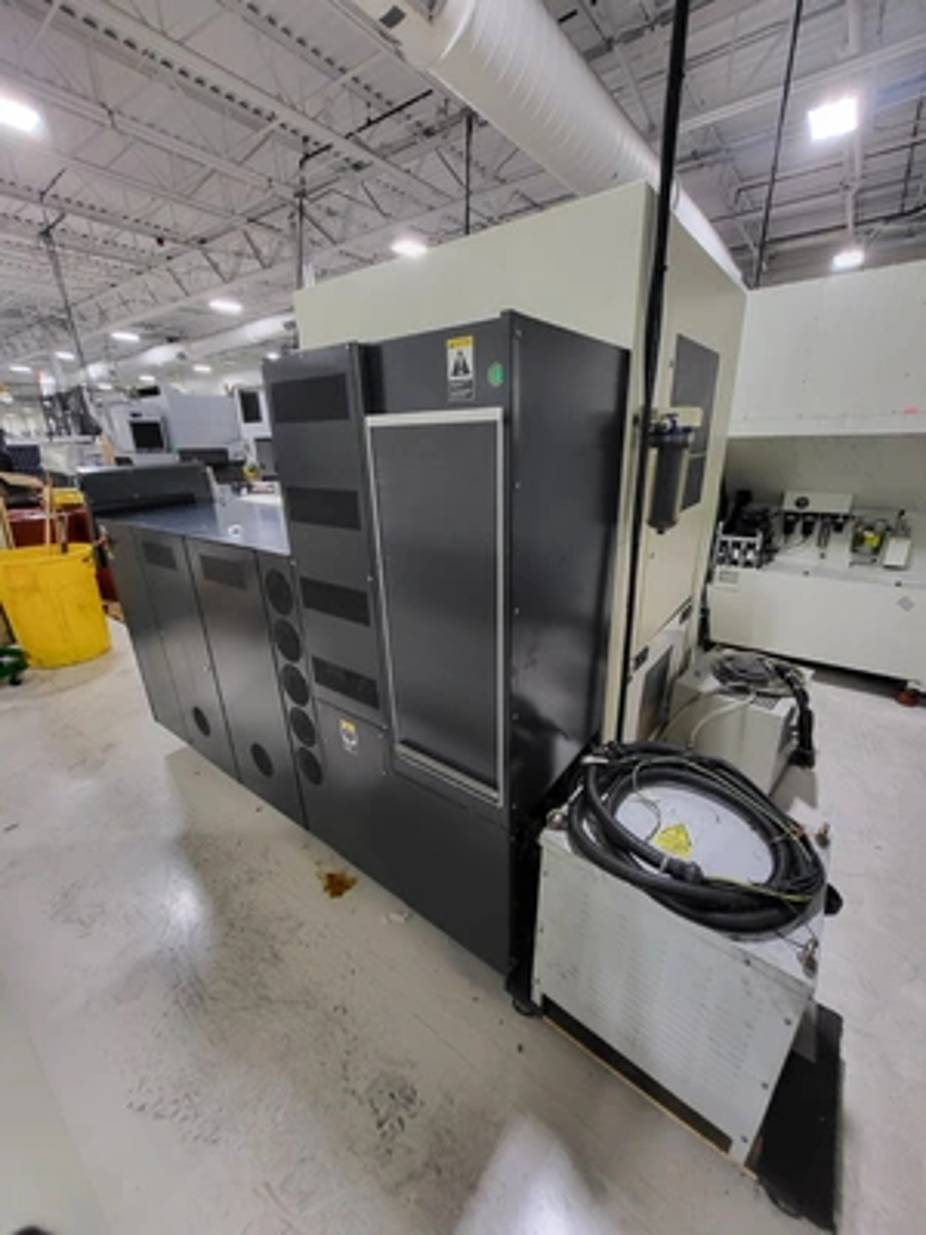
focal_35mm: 13
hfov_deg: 89.9
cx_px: 463
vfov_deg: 106.2
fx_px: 464
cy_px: 618
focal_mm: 1.74
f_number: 2.2
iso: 250
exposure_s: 1/60
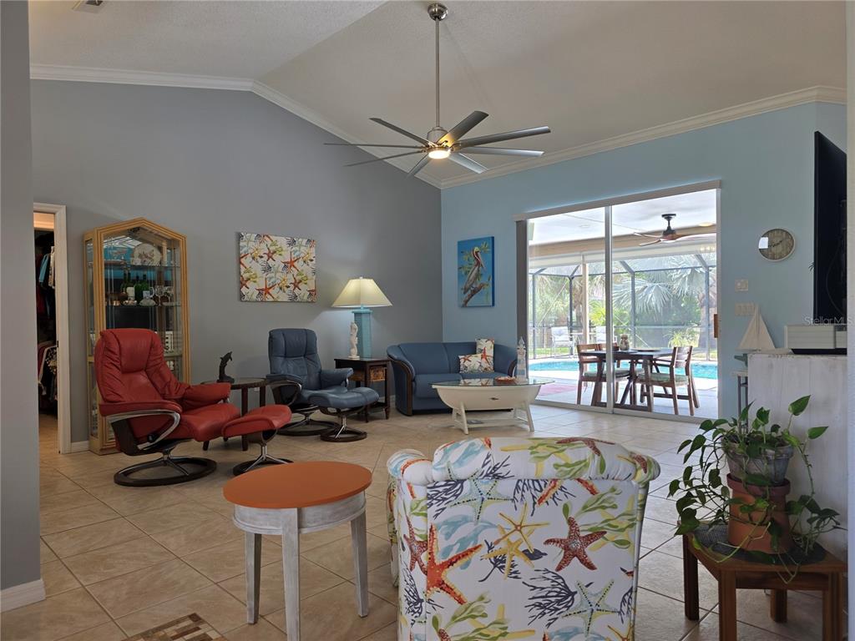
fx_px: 568
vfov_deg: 58.9
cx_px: 428
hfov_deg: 73.9
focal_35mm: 23
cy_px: 320
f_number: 1.7
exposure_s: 1/120
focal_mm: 6.3
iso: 50
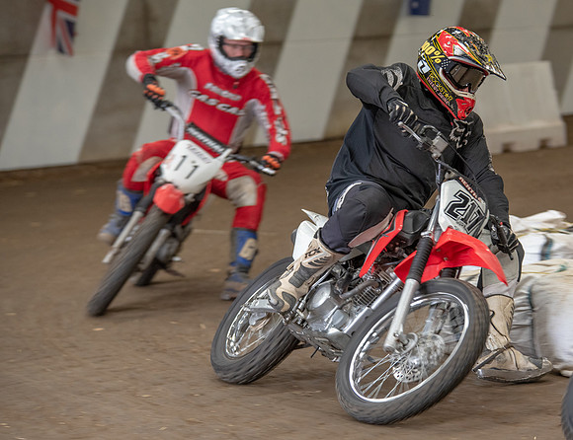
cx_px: 383
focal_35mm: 155
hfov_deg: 12.6
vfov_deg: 9.7
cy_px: 246
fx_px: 2597
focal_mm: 122
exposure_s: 1/160
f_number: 3.5
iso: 1400
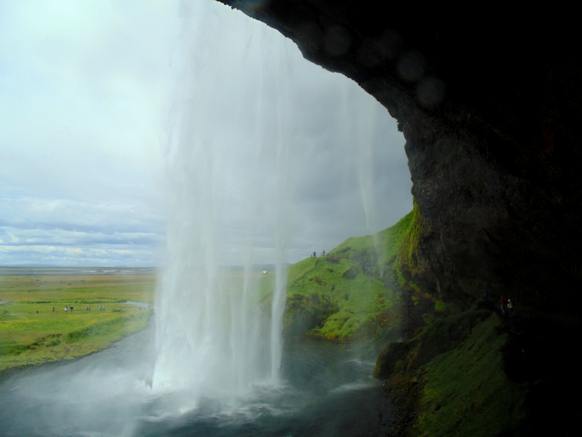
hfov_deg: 76.4
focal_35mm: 22
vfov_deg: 61.1
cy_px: 218
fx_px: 370
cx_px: 291
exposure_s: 1/125
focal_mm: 4
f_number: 9.7
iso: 80
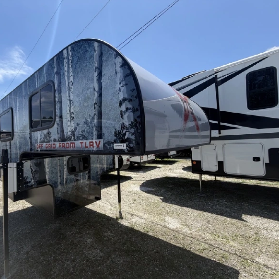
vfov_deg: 84.0
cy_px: 143
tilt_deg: -0.2
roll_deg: +2.9
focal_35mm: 17
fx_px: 155
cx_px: 94
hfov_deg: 81.3
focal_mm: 2.22
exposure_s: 1/770
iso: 25
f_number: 2.2
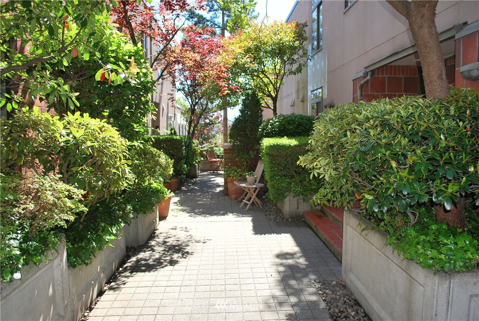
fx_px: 360
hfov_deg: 67.3
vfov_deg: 48.1
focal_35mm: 27
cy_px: 160
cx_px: 240
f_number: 4
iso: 100
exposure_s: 1/200
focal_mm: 18
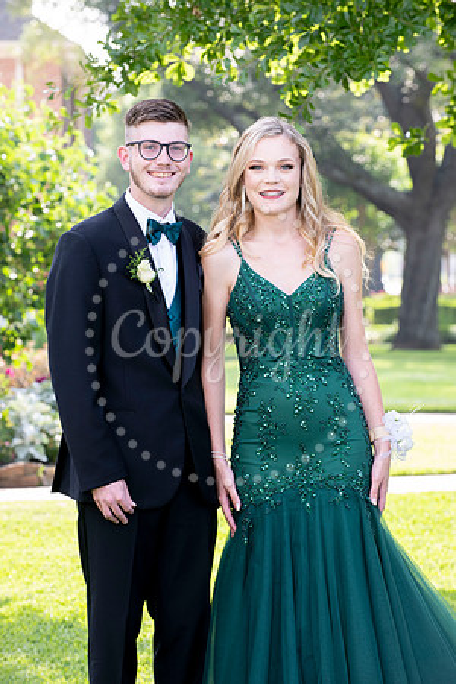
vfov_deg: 13.2
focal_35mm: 155
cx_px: 228
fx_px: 2945
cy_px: 342
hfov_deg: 8.9
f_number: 7.1
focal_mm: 155
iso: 250
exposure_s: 1/60
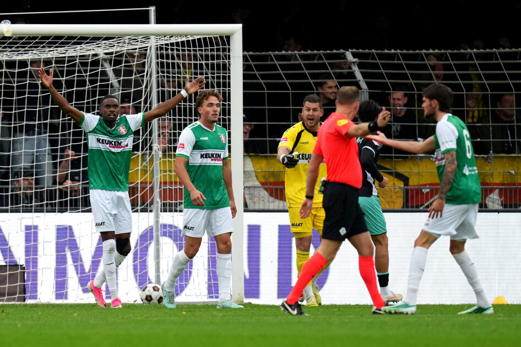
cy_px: 174
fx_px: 5787
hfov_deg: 5.2
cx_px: 260
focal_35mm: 400
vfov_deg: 3.4
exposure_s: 1/1600
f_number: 2.8
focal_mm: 400
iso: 1000
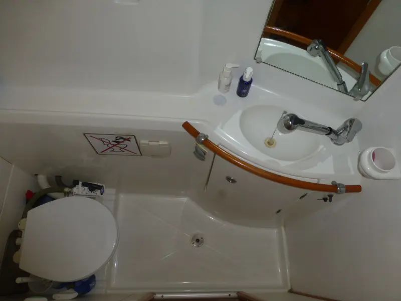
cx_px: 200
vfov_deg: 56.8
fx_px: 278
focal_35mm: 24
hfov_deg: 71.6
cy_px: 150
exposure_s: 1/60
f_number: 3.3
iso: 100
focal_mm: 4.3
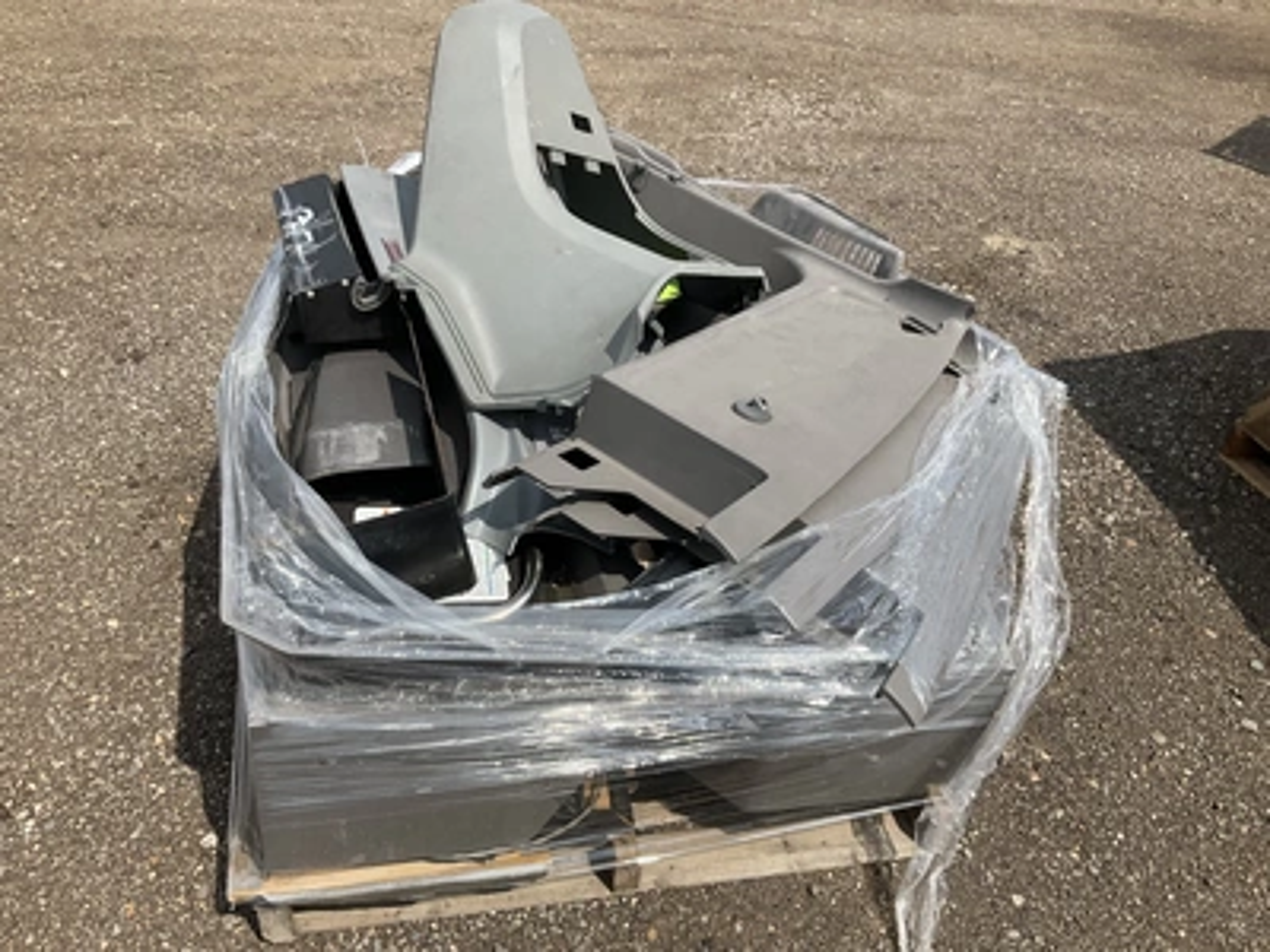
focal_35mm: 29
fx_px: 1064
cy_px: 476
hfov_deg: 61.7
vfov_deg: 48.2
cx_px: 635
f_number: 1.8
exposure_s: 1/2320
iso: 25
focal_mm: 3
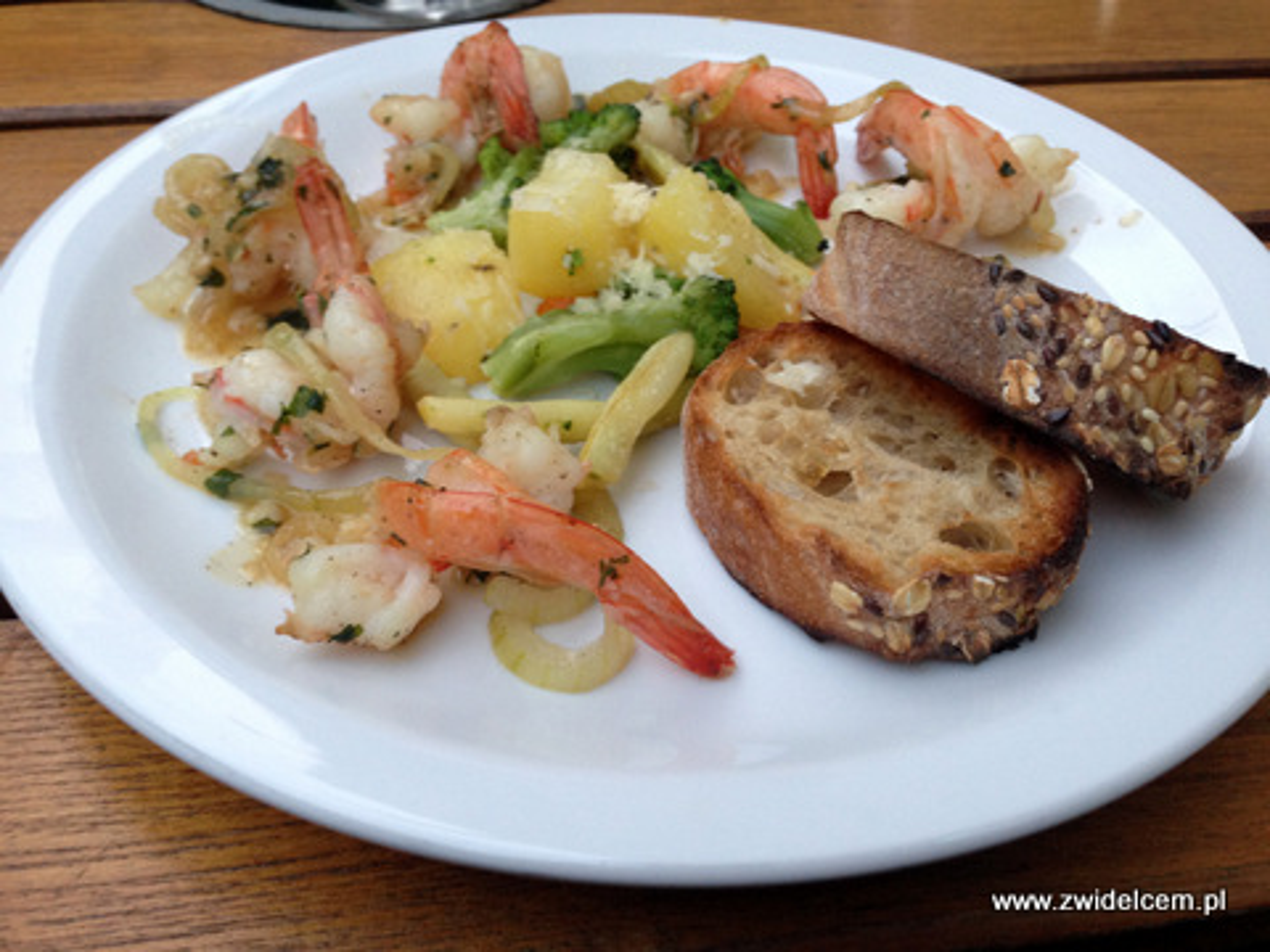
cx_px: 635
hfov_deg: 55.4
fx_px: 1211
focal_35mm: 33
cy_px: 476
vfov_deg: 42.9
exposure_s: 1/20
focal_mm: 4.12
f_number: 2.4
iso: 125
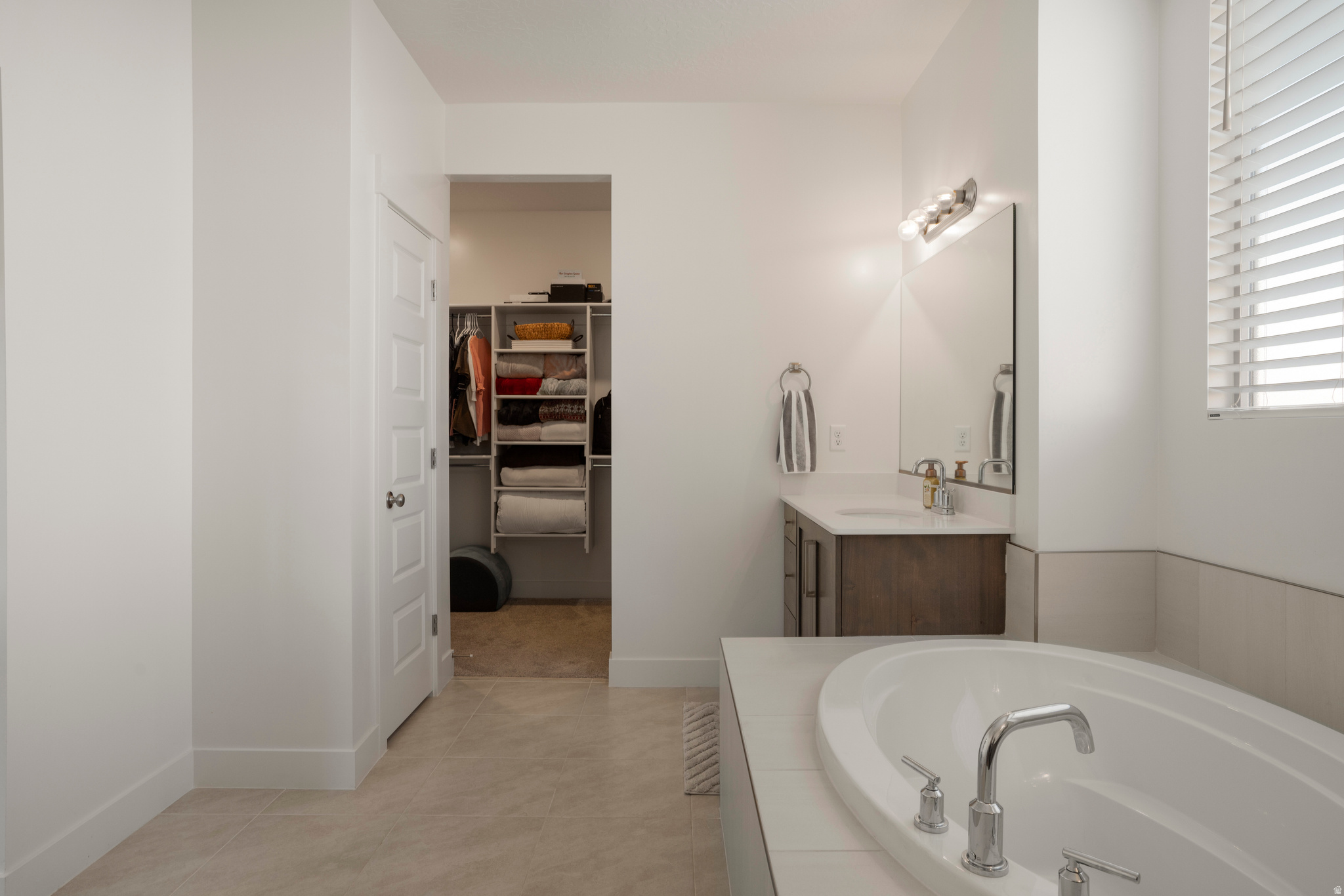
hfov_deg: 81.2
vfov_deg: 59.5
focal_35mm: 21
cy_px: 448
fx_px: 784
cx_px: 672
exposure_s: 1/15
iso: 250
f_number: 9
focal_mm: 21
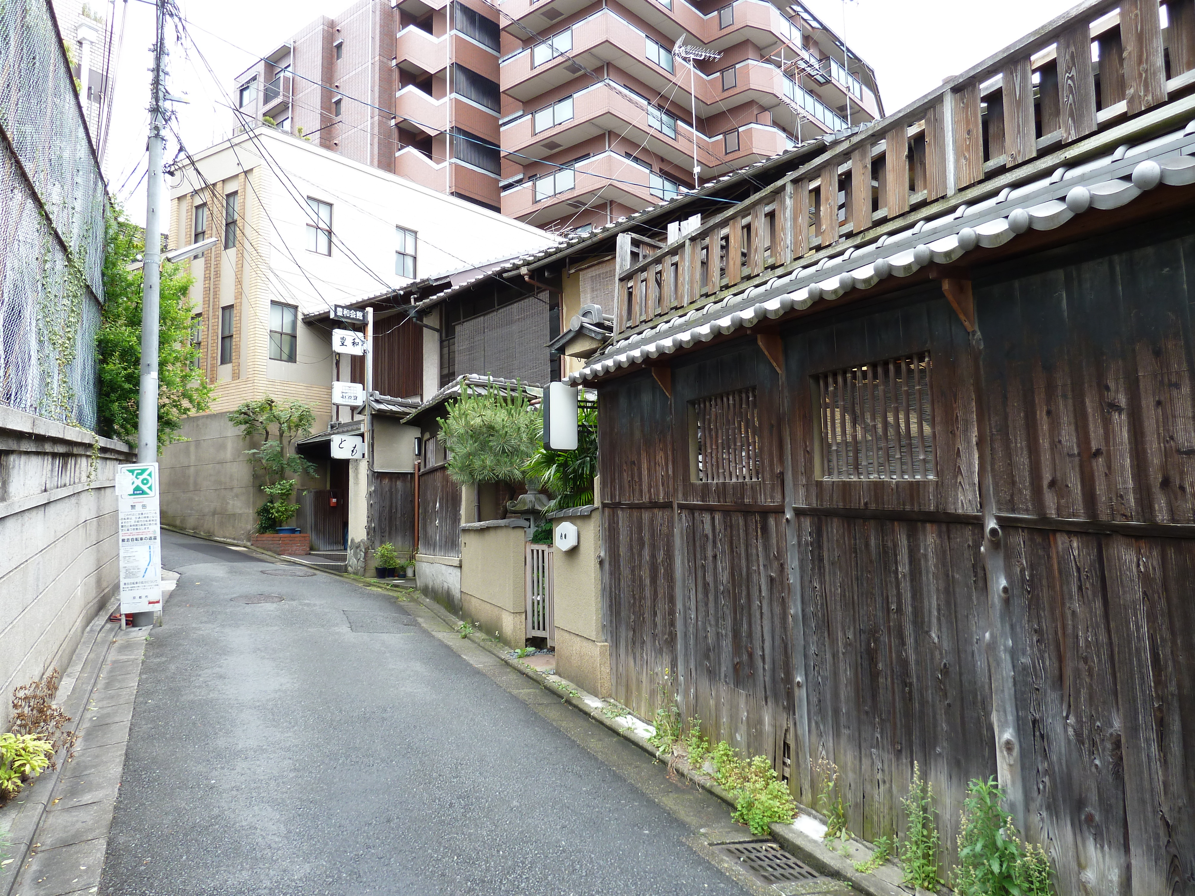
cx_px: 598
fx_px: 863
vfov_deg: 54.9
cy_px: 448
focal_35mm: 25
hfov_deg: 69.4
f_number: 3.3
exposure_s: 1/100
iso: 80
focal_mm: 4.1
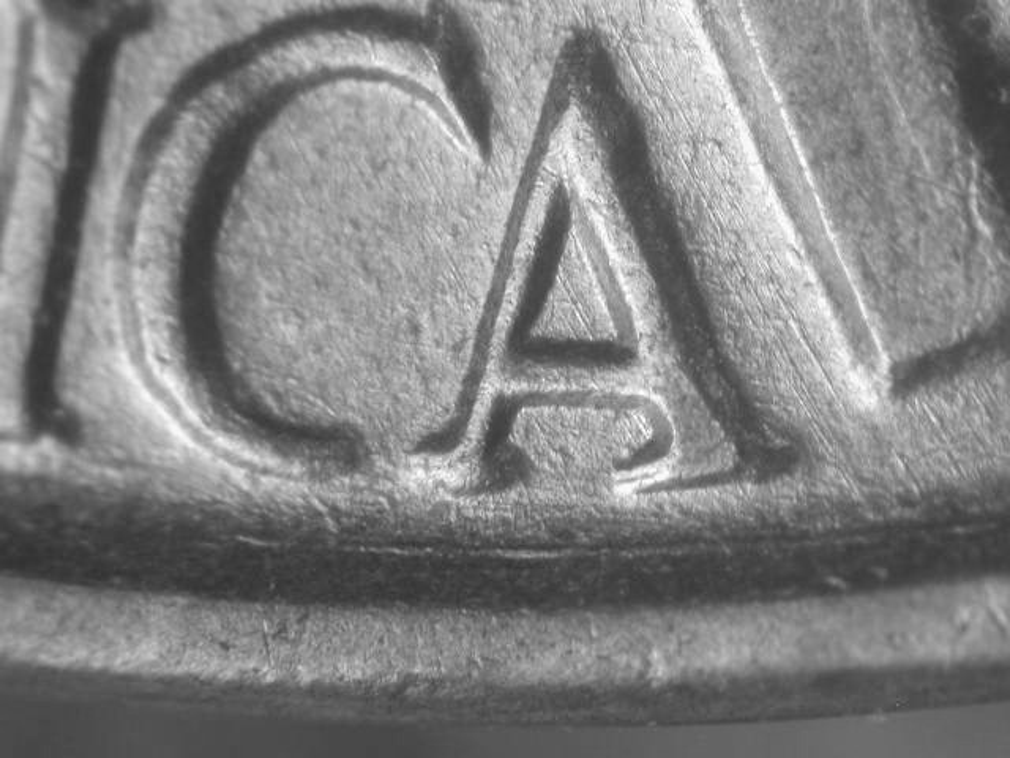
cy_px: 379
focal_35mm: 135
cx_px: 505
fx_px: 3939
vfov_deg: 11.0
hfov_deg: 14.6
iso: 100
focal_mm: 27.9
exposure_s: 1/6.5
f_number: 4.7
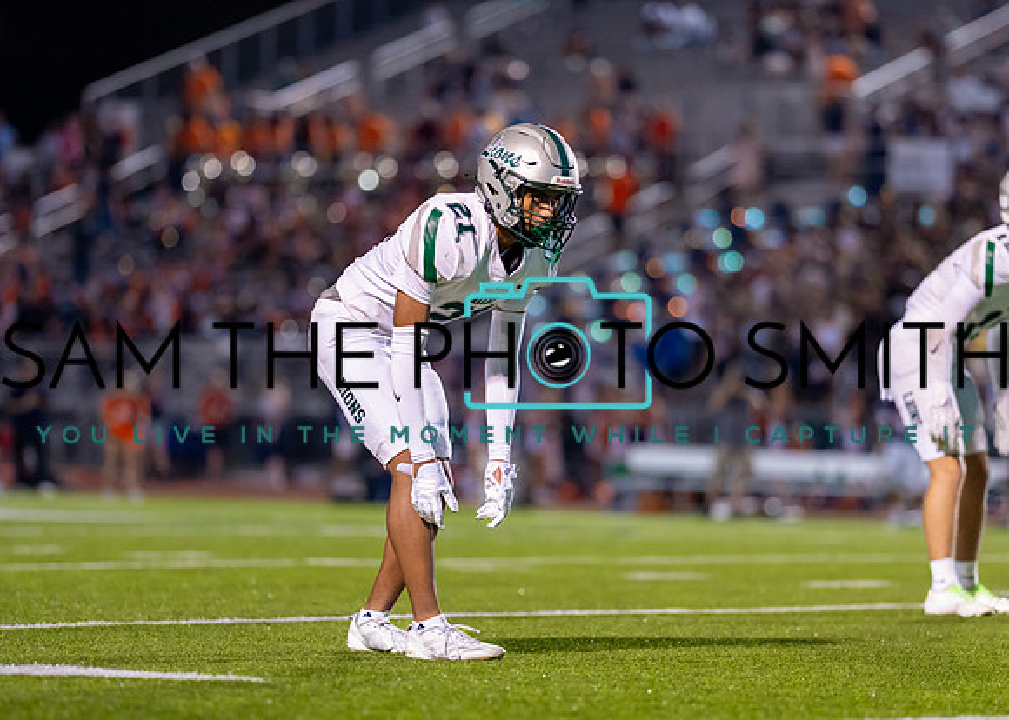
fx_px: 5762
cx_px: 527
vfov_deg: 7.2
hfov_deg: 10.0
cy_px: 370
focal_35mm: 201
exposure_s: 1/1000
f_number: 1.8
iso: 1250
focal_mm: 135
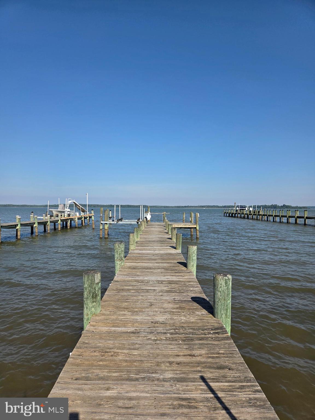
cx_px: 158
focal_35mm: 23
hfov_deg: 58.9
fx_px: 279
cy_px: 210
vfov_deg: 73.9
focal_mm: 5.4
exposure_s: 1/5862
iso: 80
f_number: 1.8
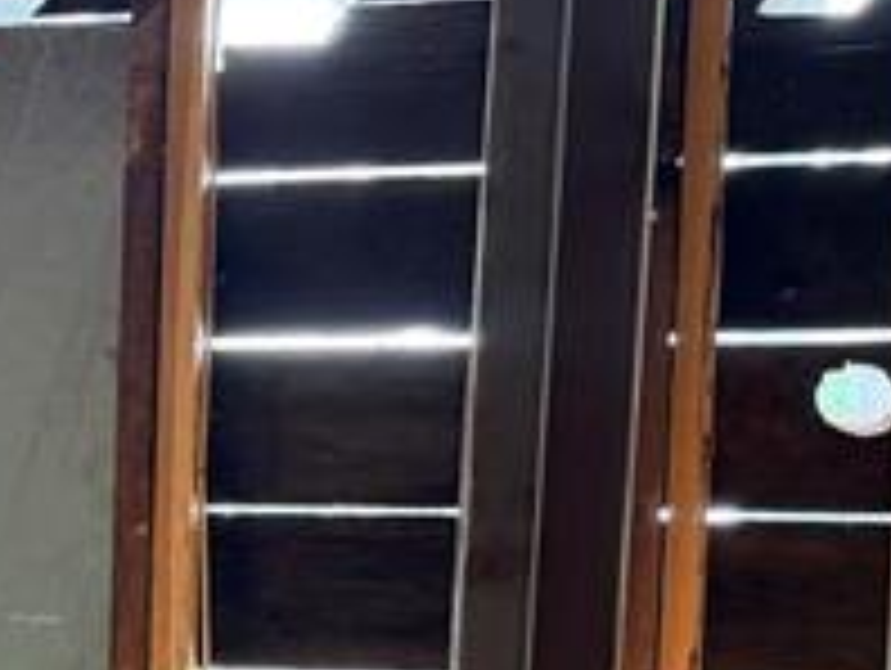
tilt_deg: -5.1
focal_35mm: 124
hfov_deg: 13.5
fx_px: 3196
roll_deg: -1.0
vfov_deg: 11.9
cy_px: 648
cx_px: -927
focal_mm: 6.76
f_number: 1.78
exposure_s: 1/63
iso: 200
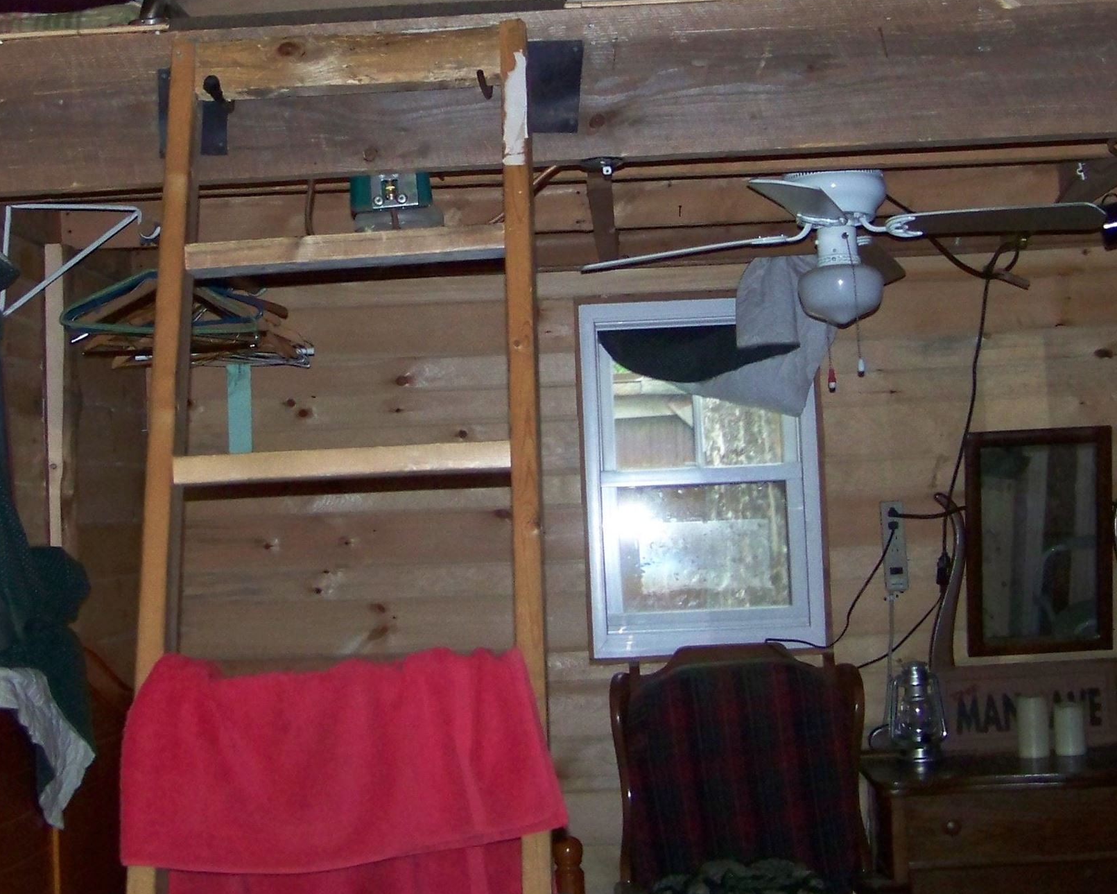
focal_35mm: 67
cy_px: 224
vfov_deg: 22.6
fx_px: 2215
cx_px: 496
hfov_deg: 28.3
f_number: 2.8
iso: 200
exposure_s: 1/30
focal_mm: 5.85
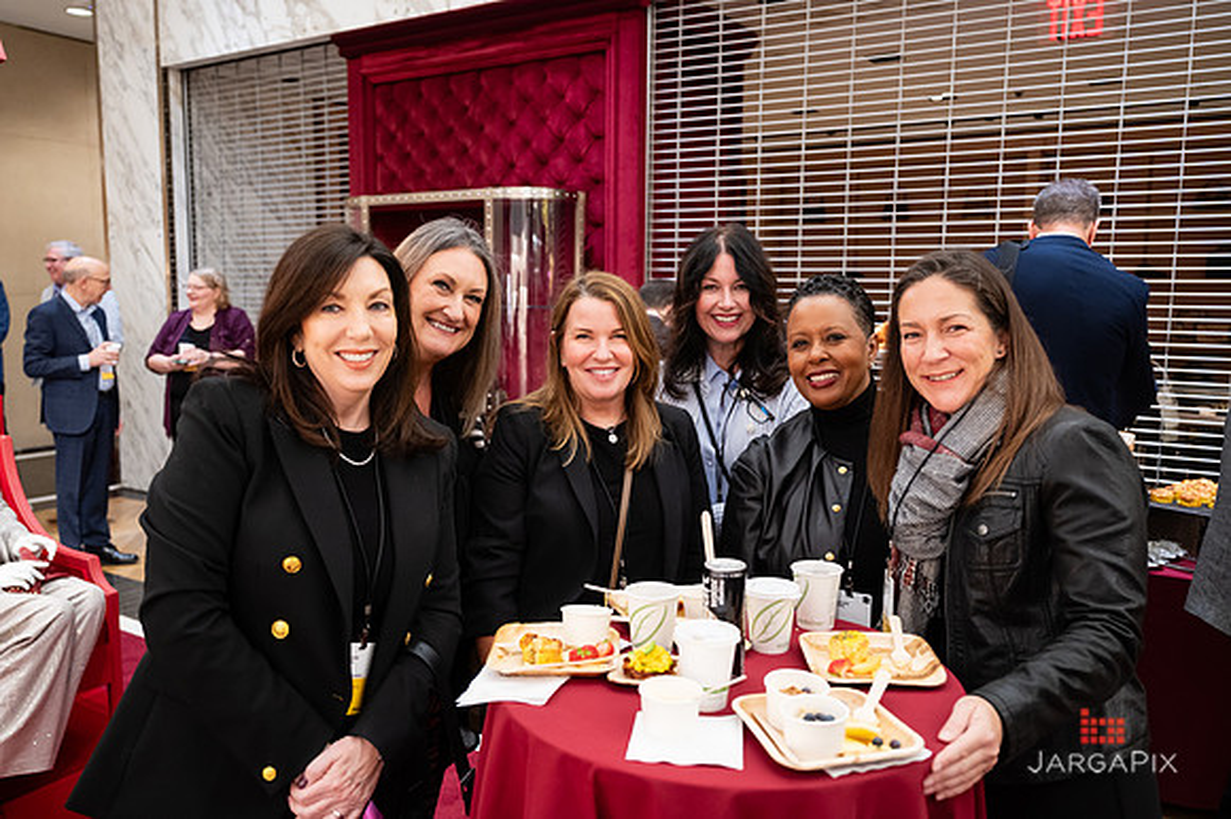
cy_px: 410
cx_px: 616
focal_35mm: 29
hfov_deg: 64.4
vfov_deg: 45.5
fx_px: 977
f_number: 3.2
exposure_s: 1/160
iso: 2000
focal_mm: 28.5
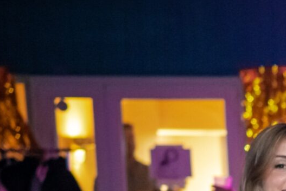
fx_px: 1351
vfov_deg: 7.6
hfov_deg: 10.4
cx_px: 689
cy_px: 445
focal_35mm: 170
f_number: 2.2
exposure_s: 1/80
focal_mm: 35
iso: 4000
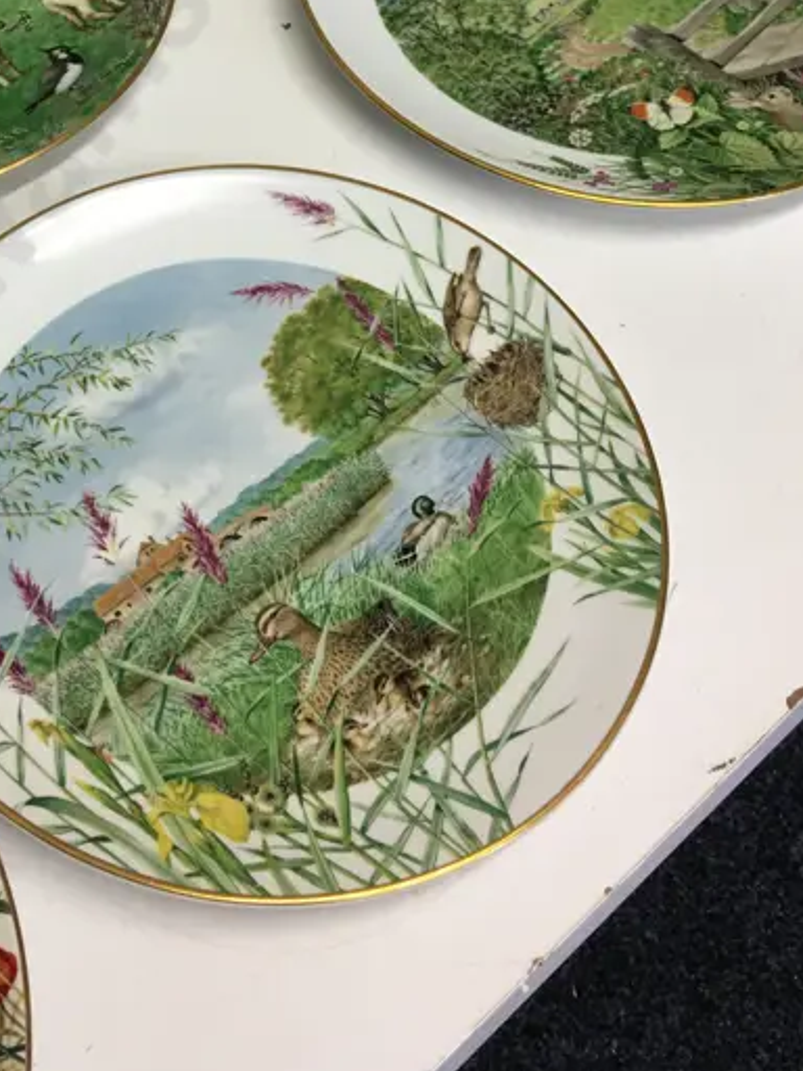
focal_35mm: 58
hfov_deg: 24.8
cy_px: 31
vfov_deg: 31.1
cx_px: 151
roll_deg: -2.2
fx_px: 1794
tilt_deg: -44.2
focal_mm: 4.15
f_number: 2.2
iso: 32
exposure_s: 1/33
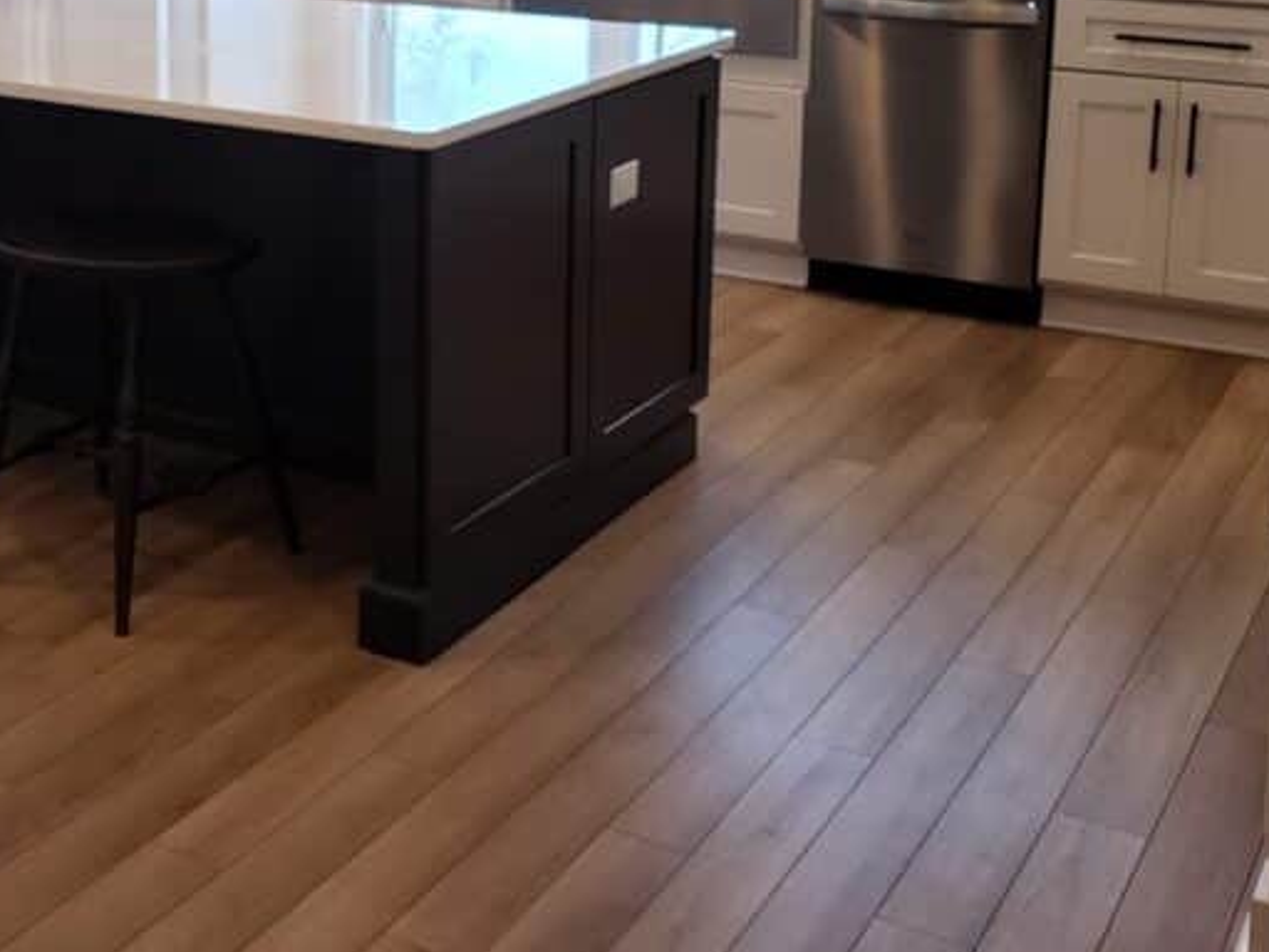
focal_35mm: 52
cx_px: 253
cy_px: 79
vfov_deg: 27.0
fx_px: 1906
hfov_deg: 35.6
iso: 100
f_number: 2.4
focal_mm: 4.3
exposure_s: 1/60
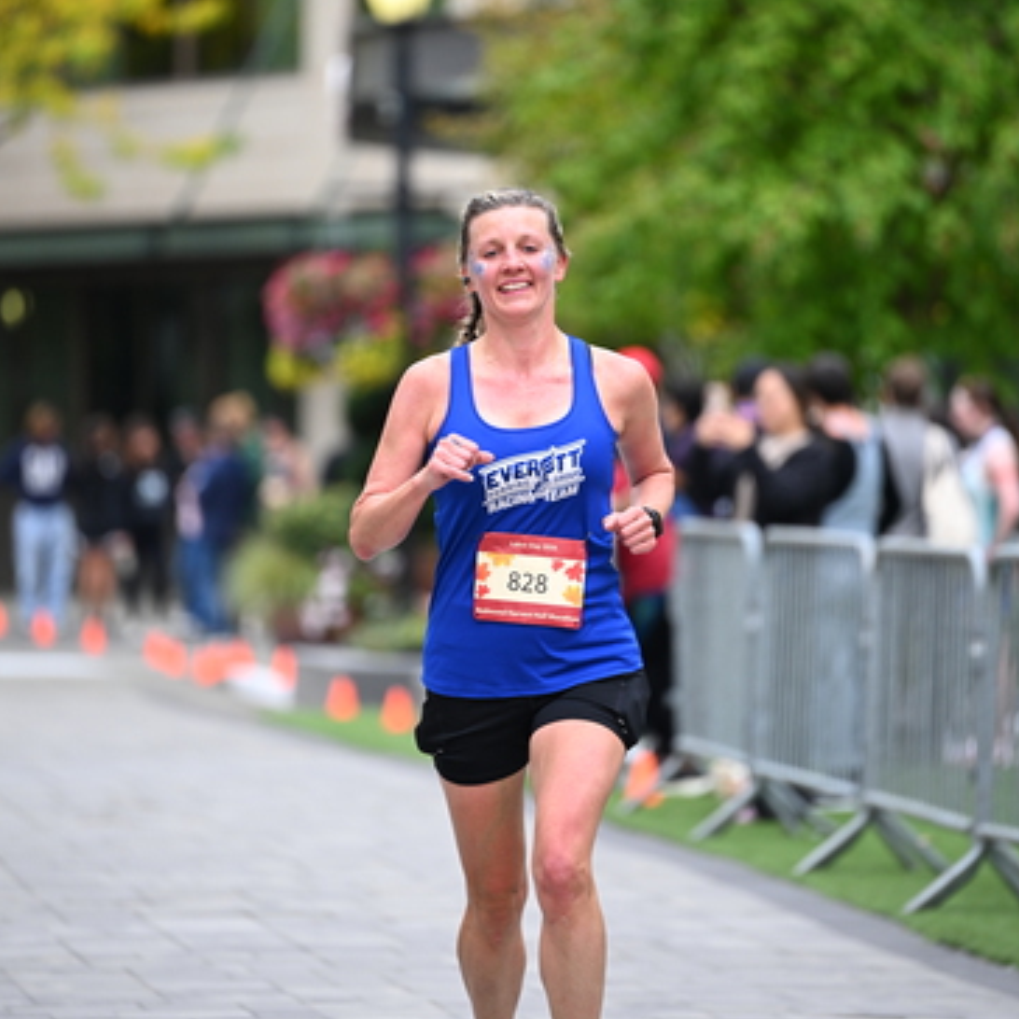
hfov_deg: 6.8
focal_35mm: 257
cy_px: 409
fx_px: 8559
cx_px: 511
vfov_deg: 6.8
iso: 640
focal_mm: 200
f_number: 2.8
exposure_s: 1/1600
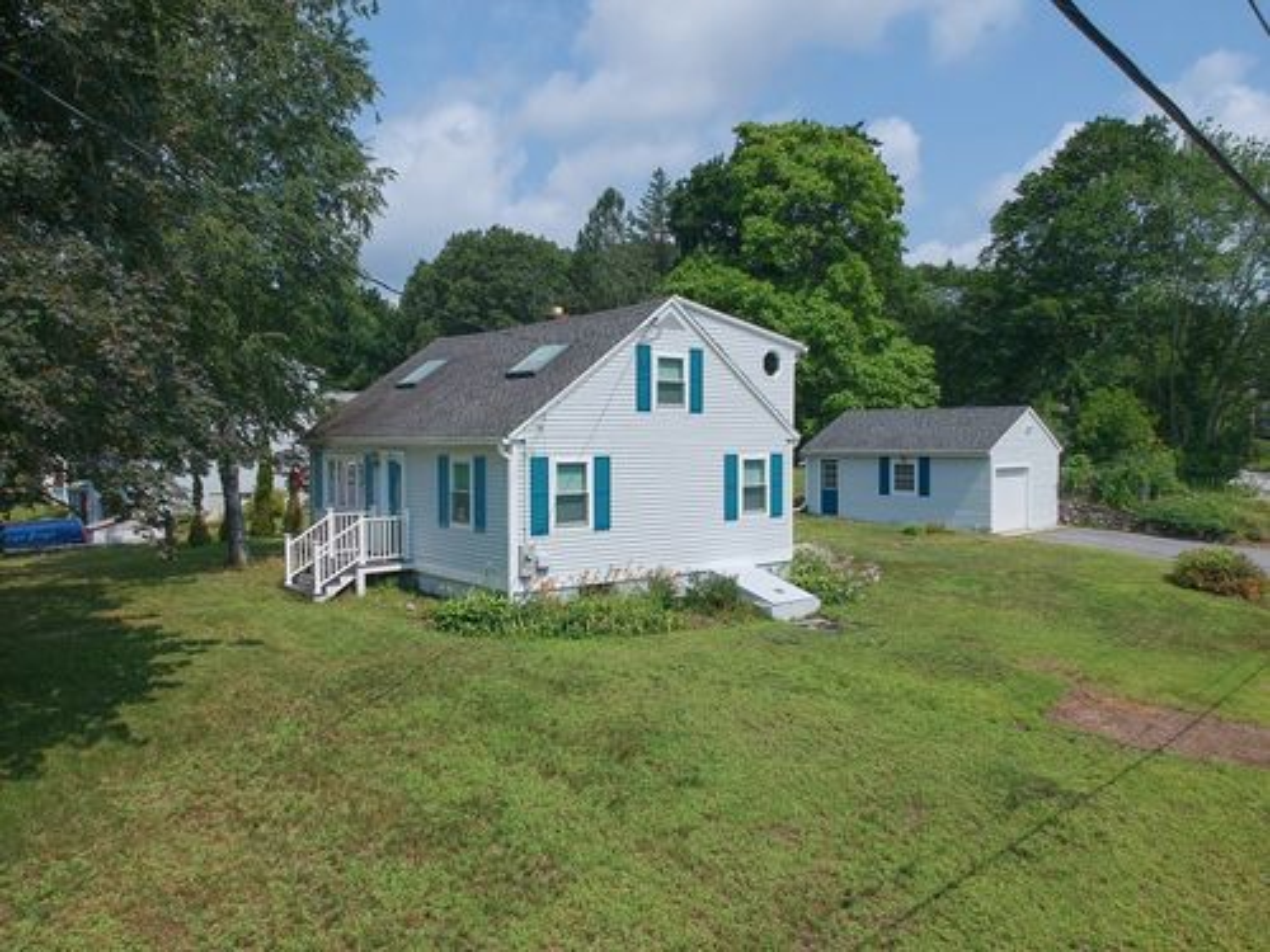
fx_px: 917
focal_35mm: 25
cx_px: 635
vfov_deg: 54.9
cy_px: 476
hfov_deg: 69.4
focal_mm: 4.49
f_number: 2.6
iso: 100
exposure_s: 1/2000
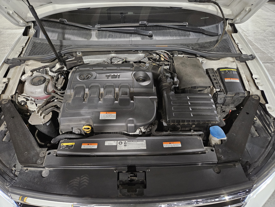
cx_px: 138
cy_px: 104
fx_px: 183
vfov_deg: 58.9
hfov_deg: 73.9
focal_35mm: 23
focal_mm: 5.4
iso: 800
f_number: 1.8
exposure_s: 1/24
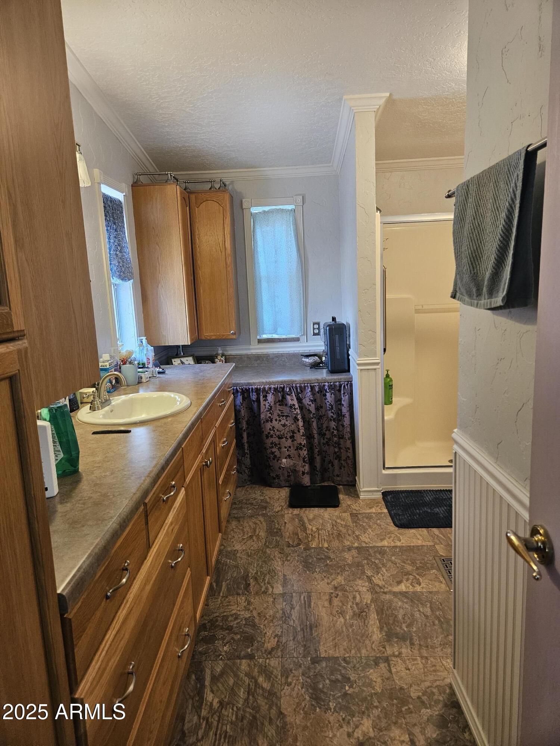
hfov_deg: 58.9
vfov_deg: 73.9
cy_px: 373
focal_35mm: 23
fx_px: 496
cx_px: 280
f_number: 1.8
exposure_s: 1/120
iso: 400
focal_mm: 5.4
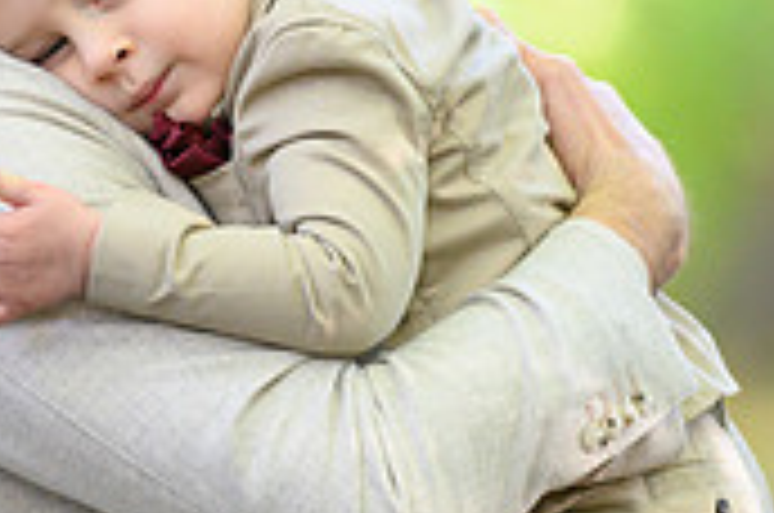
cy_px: 72
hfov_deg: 3.1
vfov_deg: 2.0
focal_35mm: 676
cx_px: 225
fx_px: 14507
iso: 1600
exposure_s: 1/200
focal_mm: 200
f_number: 3.2
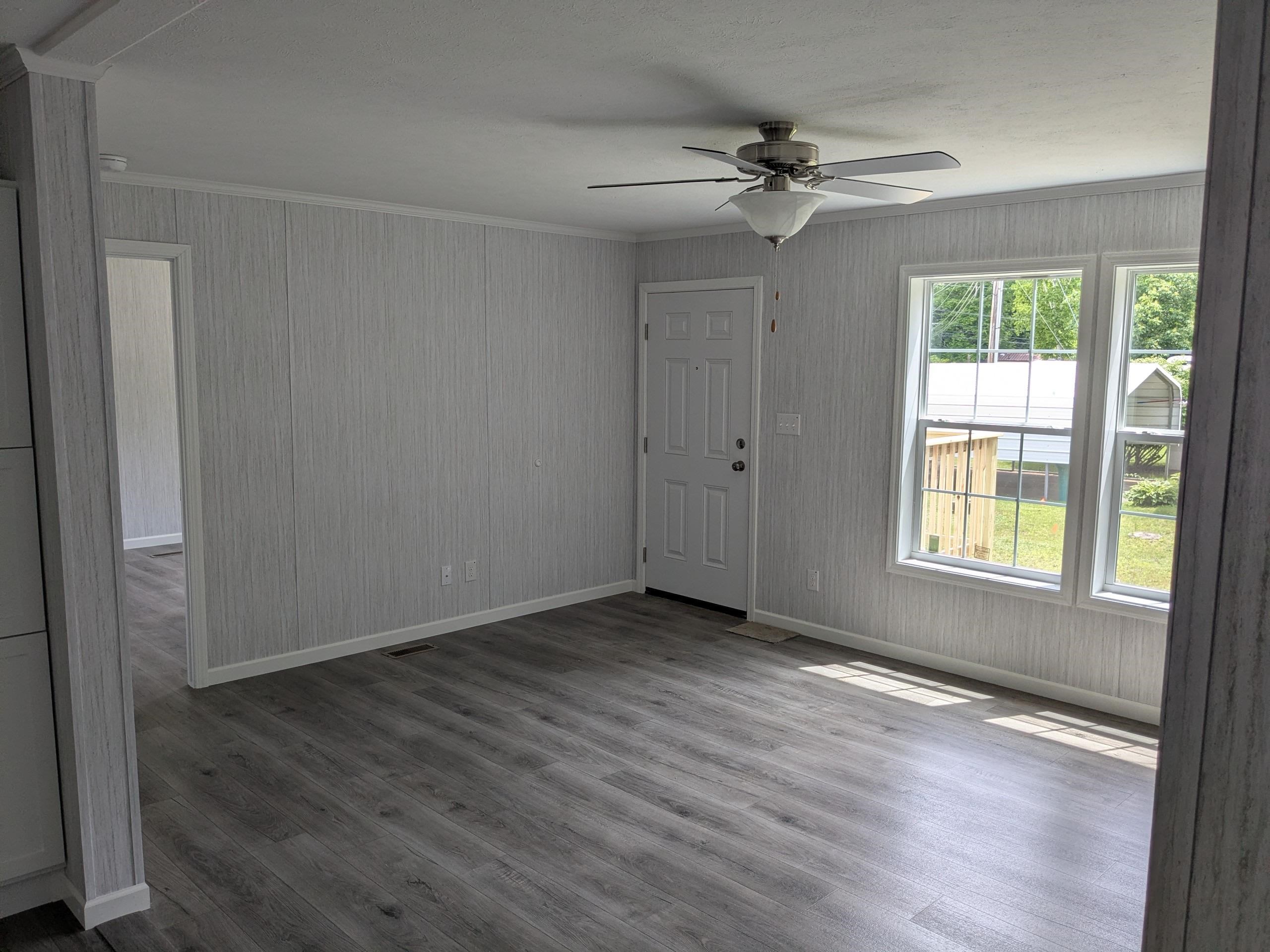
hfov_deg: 65.3
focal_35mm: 27
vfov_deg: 51.4
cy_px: 476
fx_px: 991
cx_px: 635
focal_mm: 4.38
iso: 39
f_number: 1.73
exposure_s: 1/190
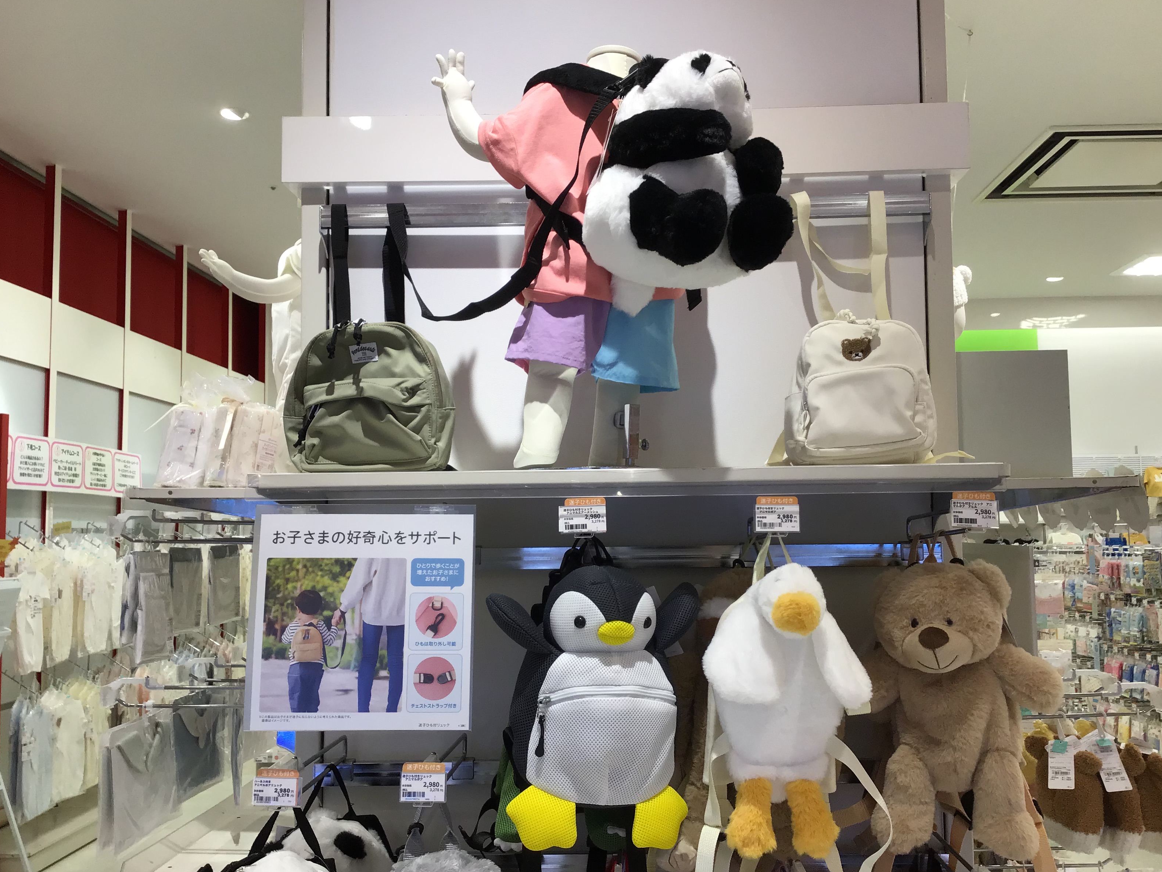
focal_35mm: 32
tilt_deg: +3.9
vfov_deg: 44.2
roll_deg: -0.3
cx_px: 585
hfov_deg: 56.8
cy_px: 442
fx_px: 1074
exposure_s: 1/100
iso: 40
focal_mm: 3.3
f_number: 2.4
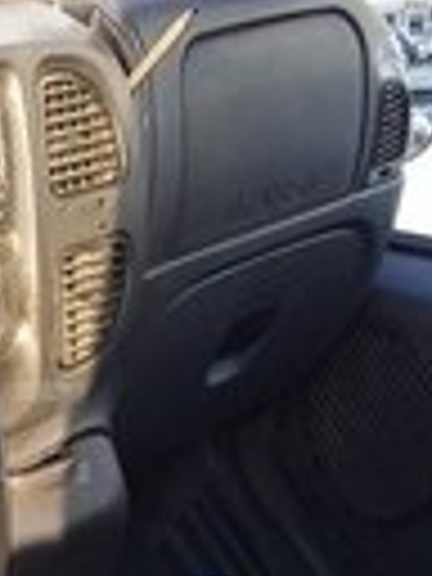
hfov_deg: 11.7
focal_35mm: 120
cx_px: -256
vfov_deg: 16.3
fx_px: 1997
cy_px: 432
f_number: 2.2
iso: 40
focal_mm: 3.3
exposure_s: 1/104
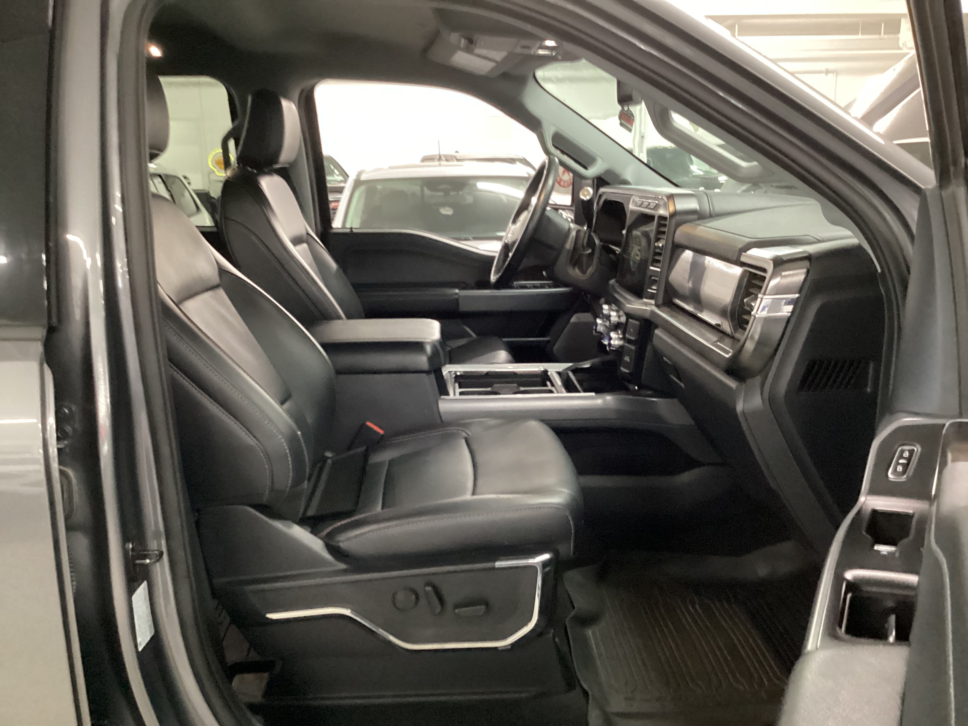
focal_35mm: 31
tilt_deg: -15.2
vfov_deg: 45.4
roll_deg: +1.3
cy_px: 363
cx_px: 484
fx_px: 867
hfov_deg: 58.4
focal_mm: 3.3
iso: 640
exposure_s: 1/25
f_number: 2.4
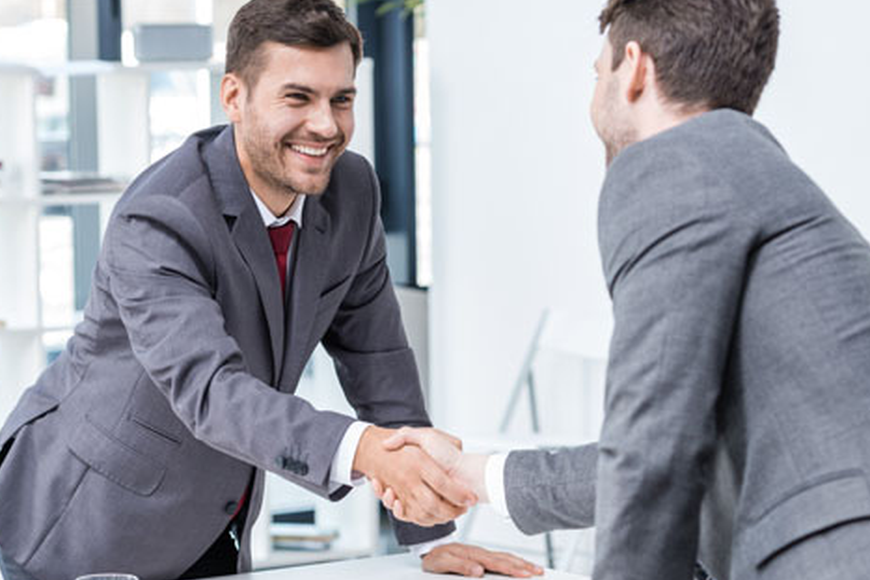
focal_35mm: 135
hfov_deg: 15.2
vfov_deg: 10.1
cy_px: 353
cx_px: 445
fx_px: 3261
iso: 400
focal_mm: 90
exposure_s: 1/125
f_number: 4
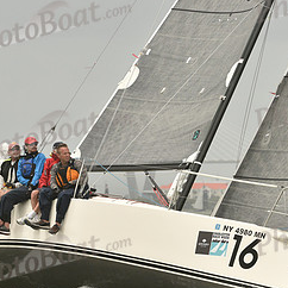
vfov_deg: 3.6
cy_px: 180
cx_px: 194
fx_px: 4593
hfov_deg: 3.6
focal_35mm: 488
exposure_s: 1/1000
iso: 320
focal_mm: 240
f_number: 8
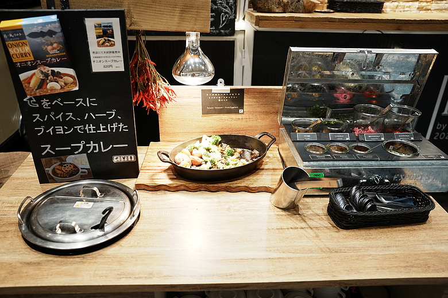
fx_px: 370
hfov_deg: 62.4
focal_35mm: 30
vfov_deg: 44.0
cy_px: 149
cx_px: 224
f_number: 2.8
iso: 250
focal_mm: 29.7
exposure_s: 1/25
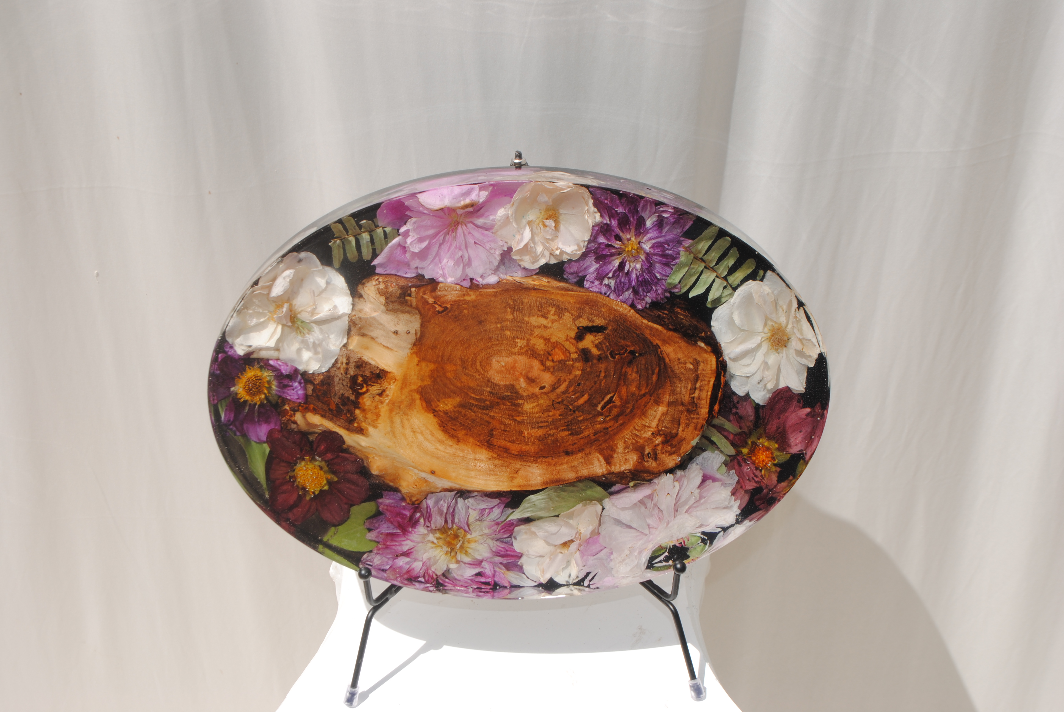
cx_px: 532
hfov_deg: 37.8
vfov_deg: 25.8
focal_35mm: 52
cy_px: 356
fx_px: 1554
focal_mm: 35
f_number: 11
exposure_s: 1/200
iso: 100
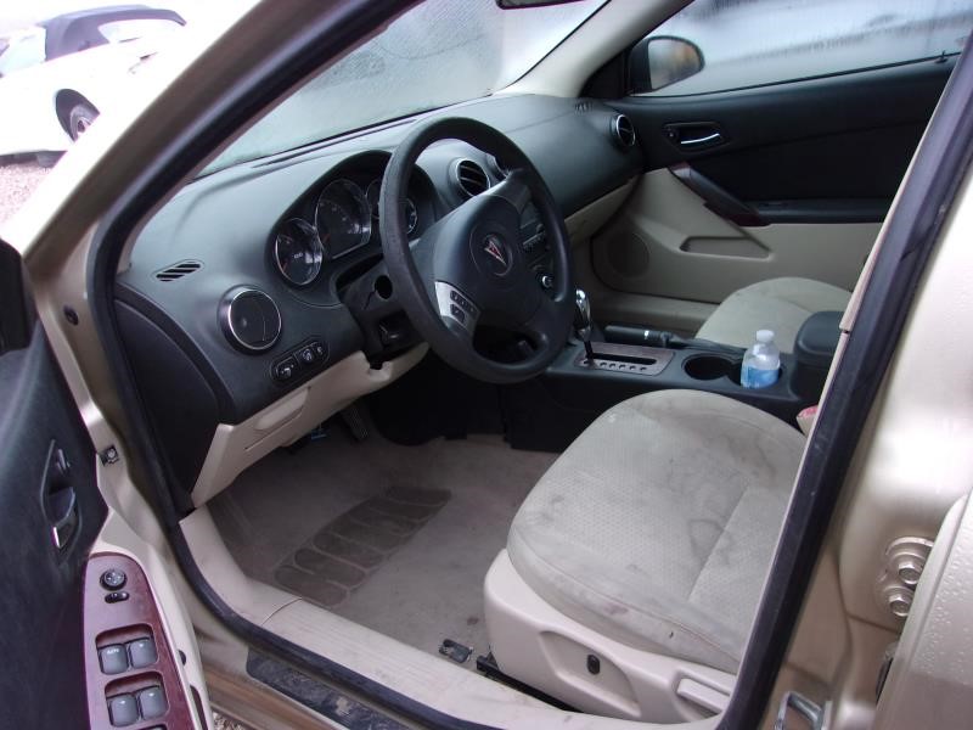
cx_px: 486
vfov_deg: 51.4
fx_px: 759
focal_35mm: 27
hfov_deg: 65.3
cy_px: 365
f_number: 3
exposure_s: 1/34
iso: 105
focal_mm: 4.9
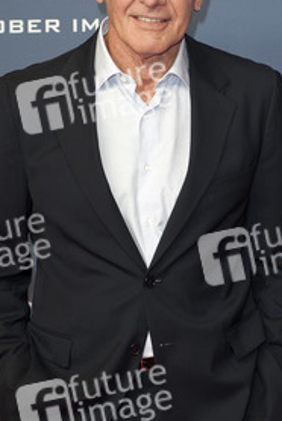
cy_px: 174
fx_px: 1348
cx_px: 139
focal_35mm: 115
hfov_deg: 11.9
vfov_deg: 17.8
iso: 1000
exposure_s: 1/200
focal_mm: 80
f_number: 5
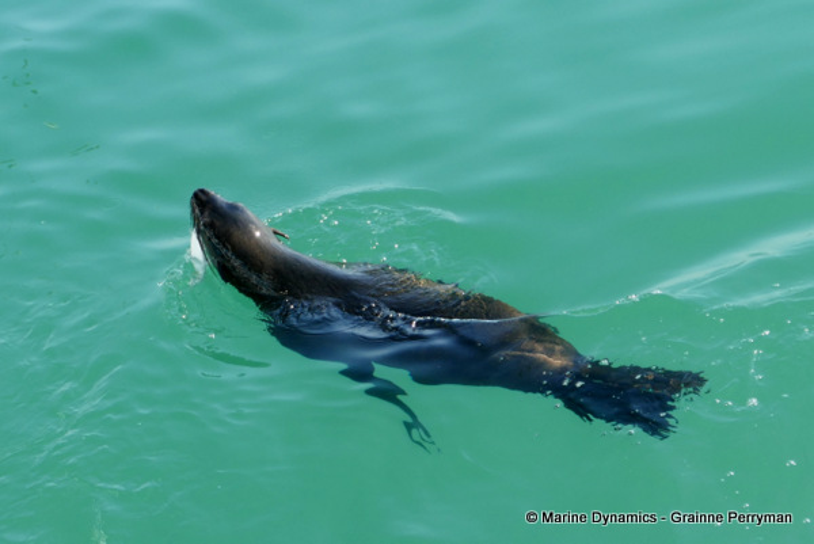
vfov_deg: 21.6
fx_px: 1425
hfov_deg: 31.9
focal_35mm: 63
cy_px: 272
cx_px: 407
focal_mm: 22.94
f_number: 3.6
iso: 125
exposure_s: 1/640
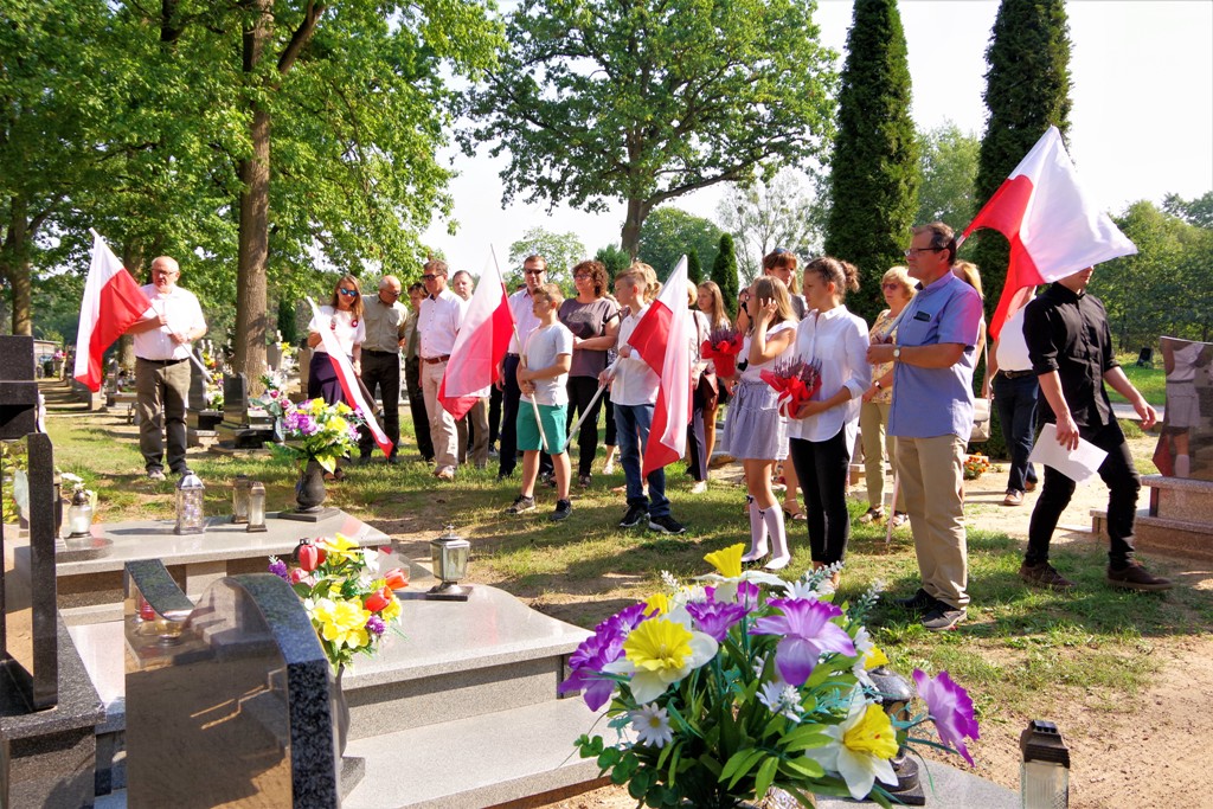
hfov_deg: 67.4
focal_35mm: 27
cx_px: 606
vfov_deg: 47.9
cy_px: 404
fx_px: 910
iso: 200
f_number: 10
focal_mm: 18
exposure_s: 1/125
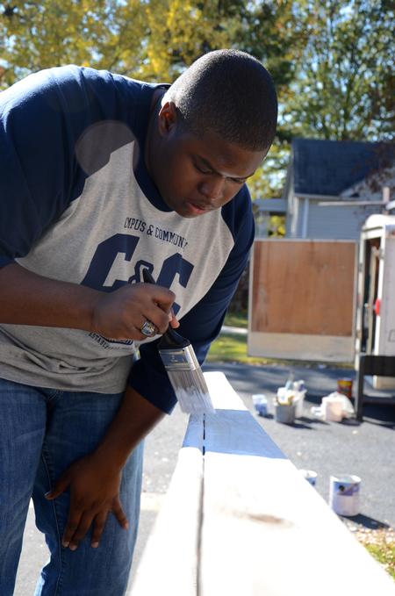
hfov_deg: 26.4
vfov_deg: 38.9
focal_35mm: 51
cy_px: 298
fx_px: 843
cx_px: 198
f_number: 6.3
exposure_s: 1/160
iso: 125
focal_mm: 34
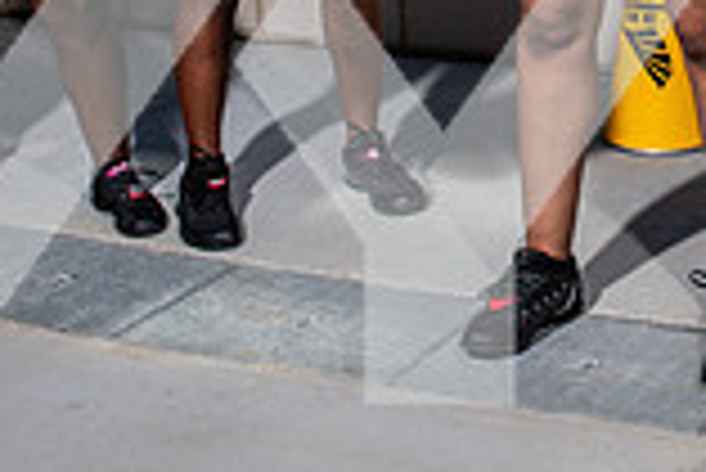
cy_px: -375
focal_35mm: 111
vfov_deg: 11.5
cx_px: 643
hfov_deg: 18.1
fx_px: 2179
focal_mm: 30
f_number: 7.1
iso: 100
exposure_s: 1/320
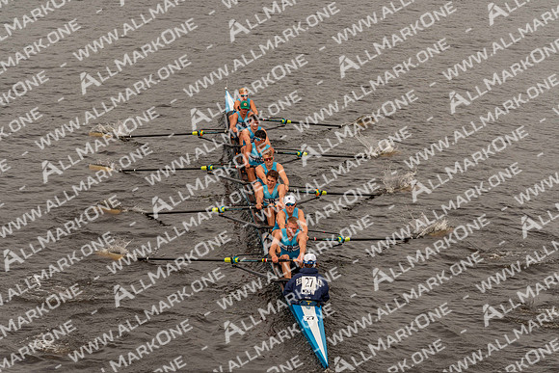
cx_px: 280
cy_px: 186
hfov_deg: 17.5
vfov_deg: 11.7
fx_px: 1817
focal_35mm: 117
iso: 400
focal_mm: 117
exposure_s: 1/2500
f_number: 5
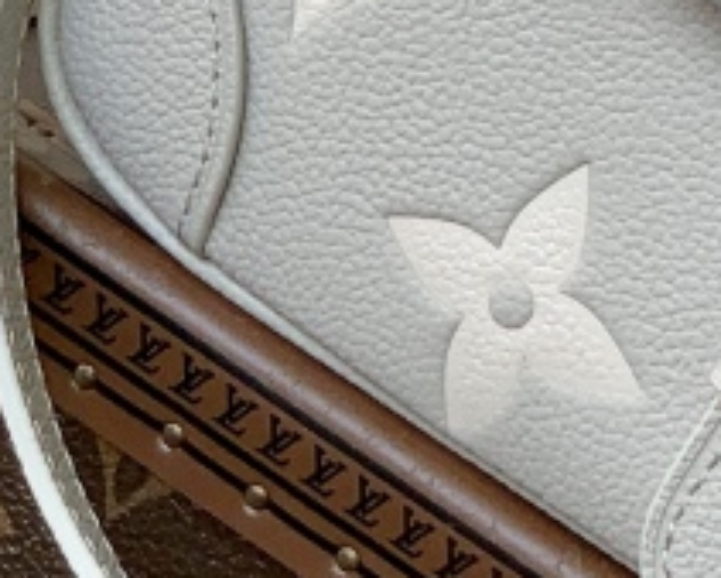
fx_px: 7387
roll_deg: -28.5
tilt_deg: -13.7
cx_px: 1141
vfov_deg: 4.5
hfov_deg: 5.5
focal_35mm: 346
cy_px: -79
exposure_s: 1/208
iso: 16
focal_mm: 6
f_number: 2.4
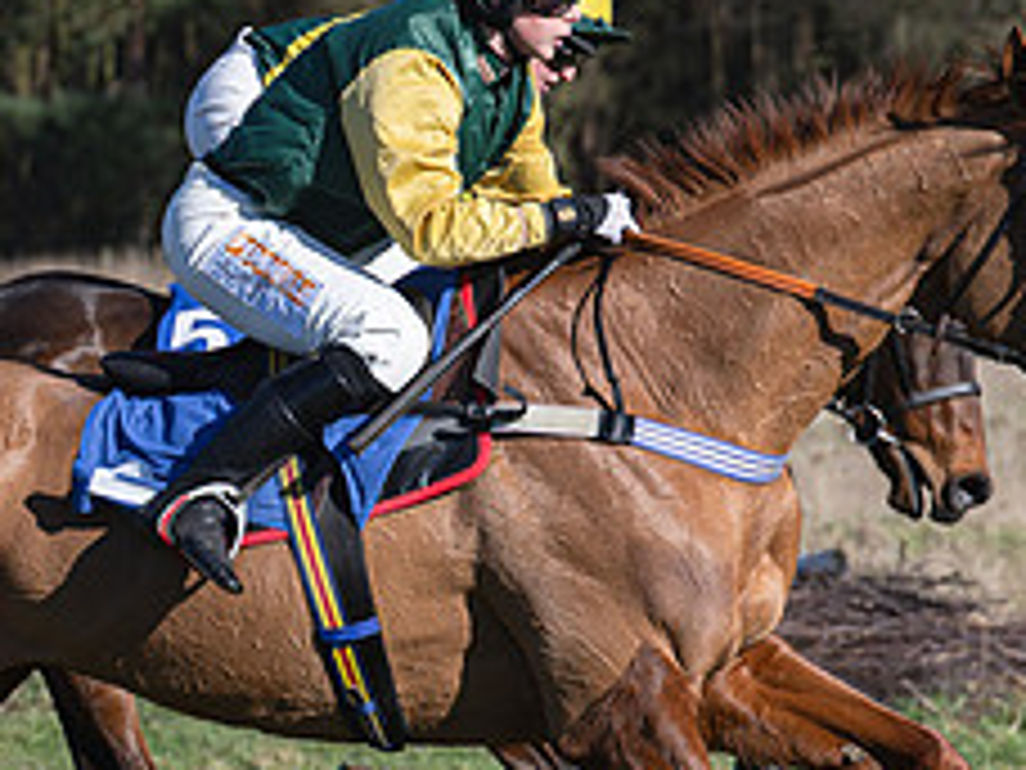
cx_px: 727
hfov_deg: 8.0
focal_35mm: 247
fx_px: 7321
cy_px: 402
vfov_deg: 6.0
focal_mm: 70
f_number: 2.8
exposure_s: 1/2000
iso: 100
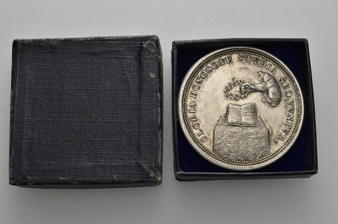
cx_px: 169
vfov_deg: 19.6
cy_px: 112
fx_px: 646
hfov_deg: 29.3
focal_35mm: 69
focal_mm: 46
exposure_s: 1/200
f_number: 14
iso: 400
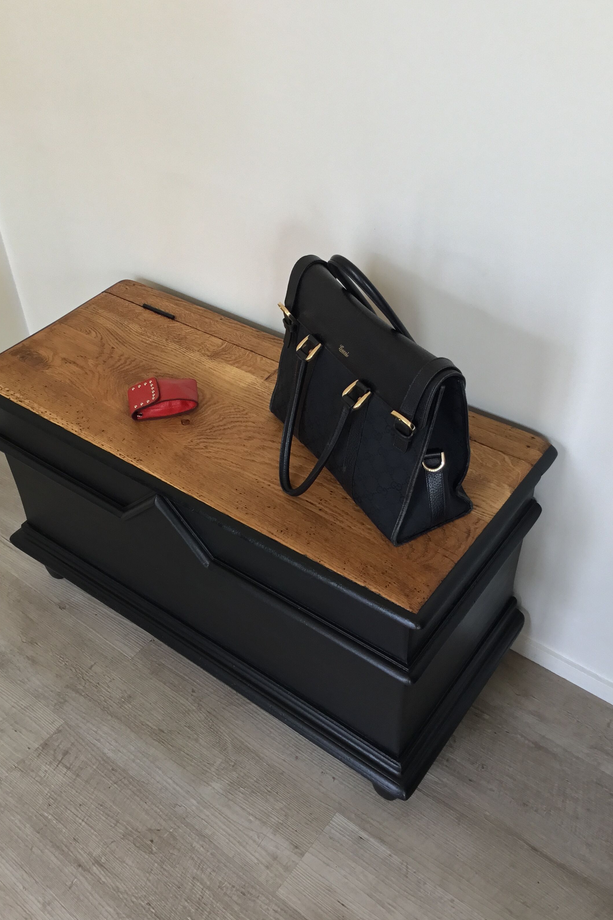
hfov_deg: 39.9
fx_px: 843
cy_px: 456
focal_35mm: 33
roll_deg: +2.7
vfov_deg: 57.2
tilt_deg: -41.7
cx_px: 271
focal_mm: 3.3
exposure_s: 1/33
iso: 50
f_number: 2.4
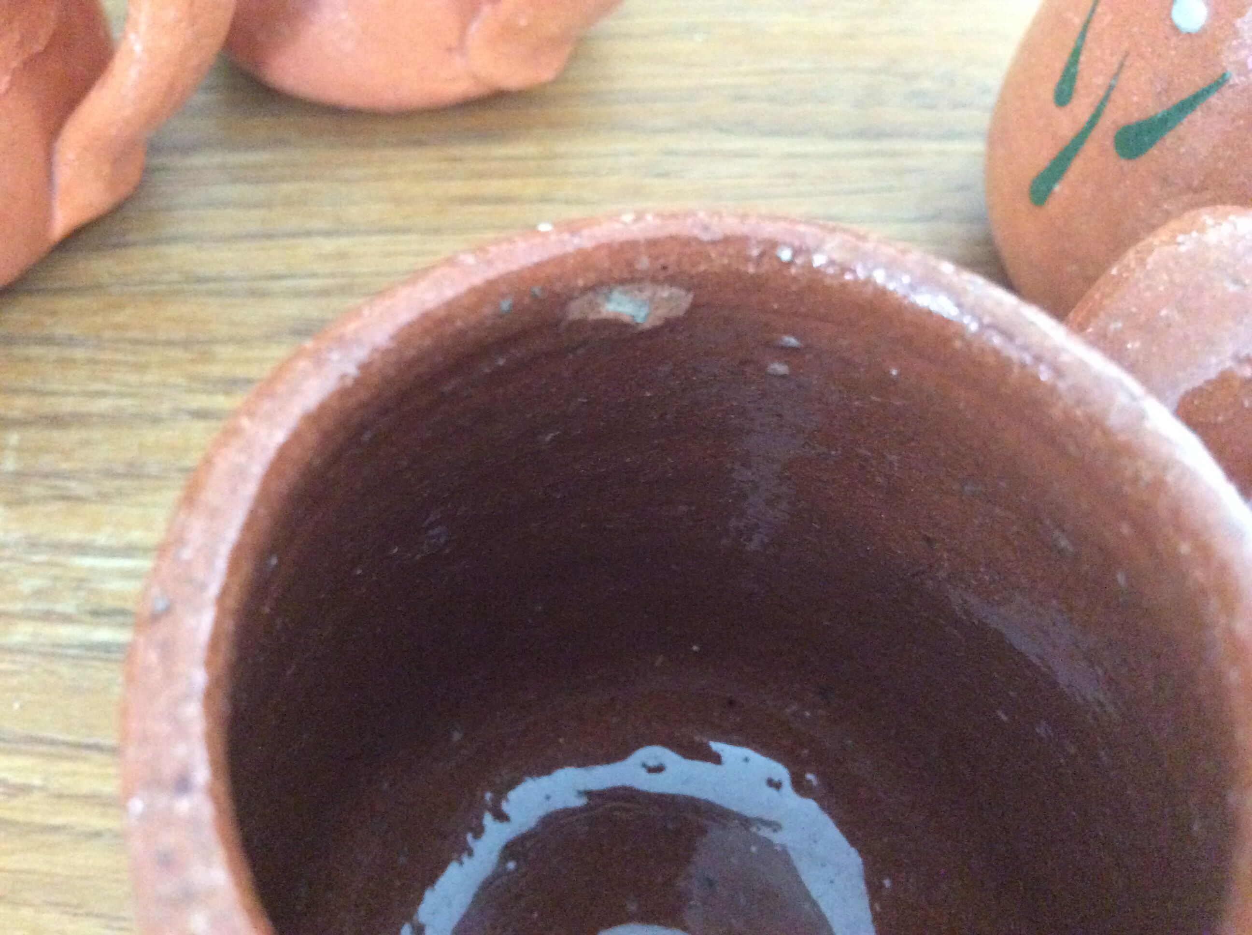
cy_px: 468
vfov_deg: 44.1
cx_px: 626
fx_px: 1156
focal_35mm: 32
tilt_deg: -52.0
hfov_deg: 56.9
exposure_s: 1/17
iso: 640
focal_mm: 3.3
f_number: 2.4
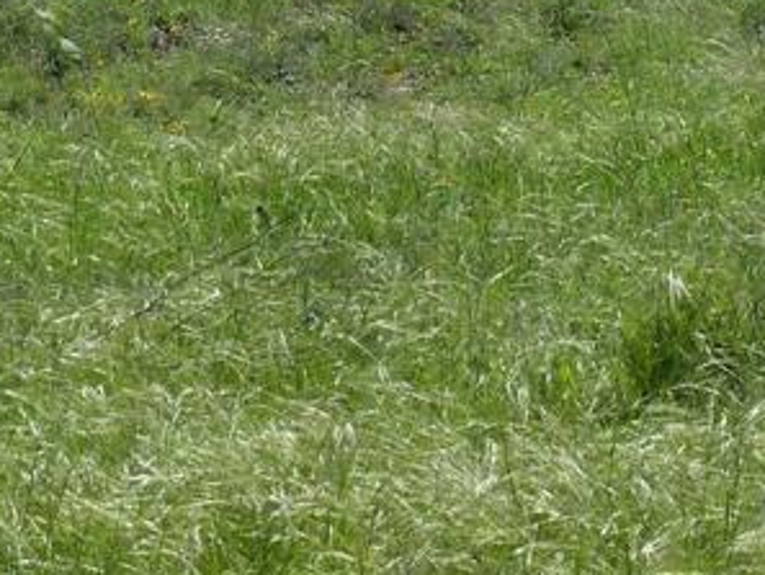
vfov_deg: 4.7
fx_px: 6942
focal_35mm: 314
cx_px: 786
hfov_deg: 6.3
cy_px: -402
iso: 100
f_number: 4
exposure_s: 1/800
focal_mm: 16.4
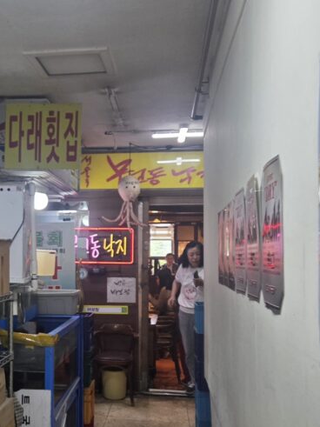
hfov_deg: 29.8
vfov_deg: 39.5
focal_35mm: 48
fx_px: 592
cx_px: 83
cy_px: 250
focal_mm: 5.4
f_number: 1.8
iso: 160
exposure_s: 1/120
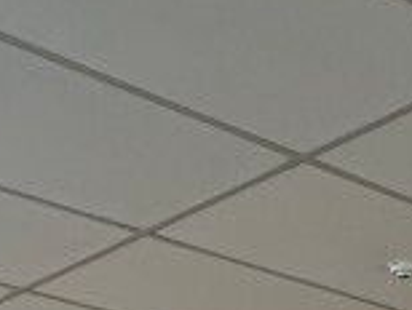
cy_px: 740
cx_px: 492
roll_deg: +0.6
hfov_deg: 17.2
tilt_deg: -1.0
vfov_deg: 11.4
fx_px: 1299
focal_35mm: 109
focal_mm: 2.22
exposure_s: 1/100
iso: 250
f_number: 2.2
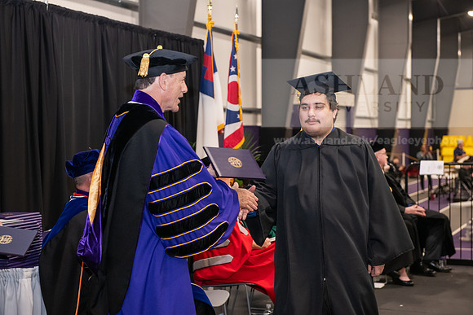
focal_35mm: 70
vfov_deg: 19.5
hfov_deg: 28.8
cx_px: 236
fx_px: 920
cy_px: 158
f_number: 5
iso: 2500
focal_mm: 70
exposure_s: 1/125
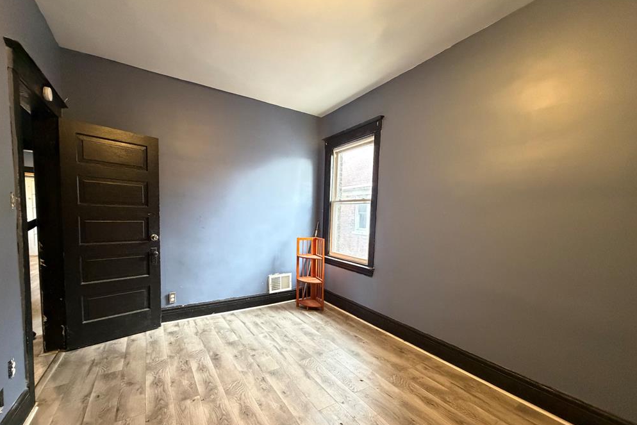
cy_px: 238
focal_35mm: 15
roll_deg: -2.1
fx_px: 265
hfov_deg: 100.4
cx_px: 311
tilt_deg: -4.8
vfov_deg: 77.0
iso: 1000
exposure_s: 1/60
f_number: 2.2
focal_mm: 2.22
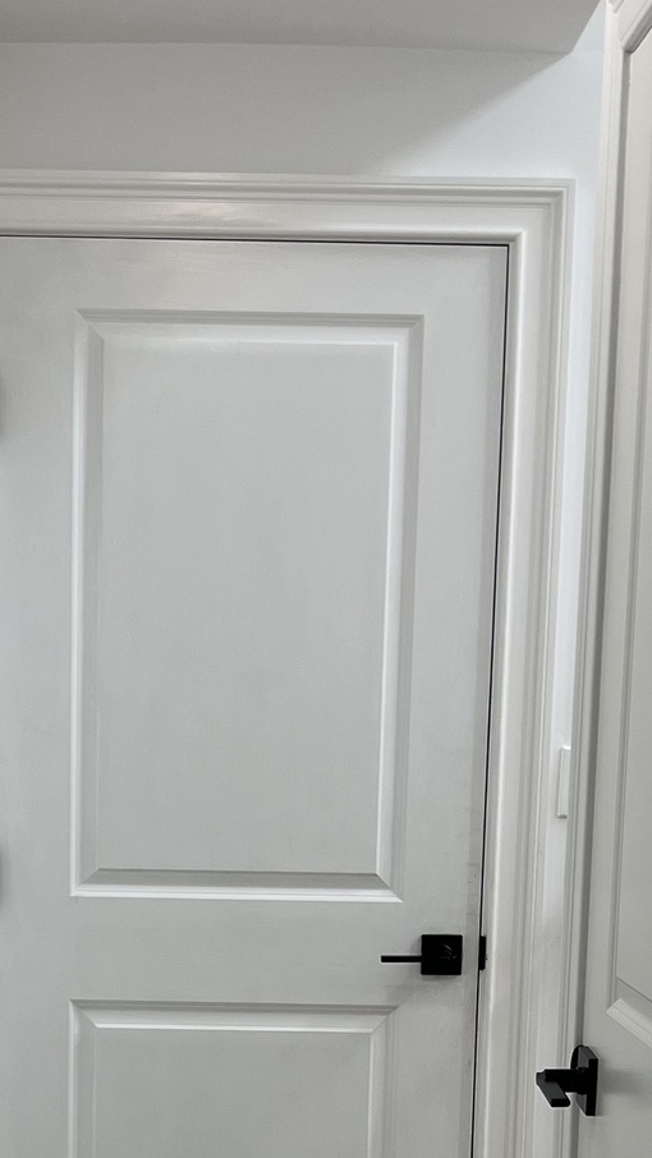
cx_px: 201
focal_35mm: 72
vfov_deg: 28.3
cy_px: 1023
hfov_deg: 16.7
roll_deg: -0.3
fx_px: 2212
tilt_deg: -9.3
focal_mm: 5.1
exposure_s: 1/120
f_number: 1.6
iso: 50
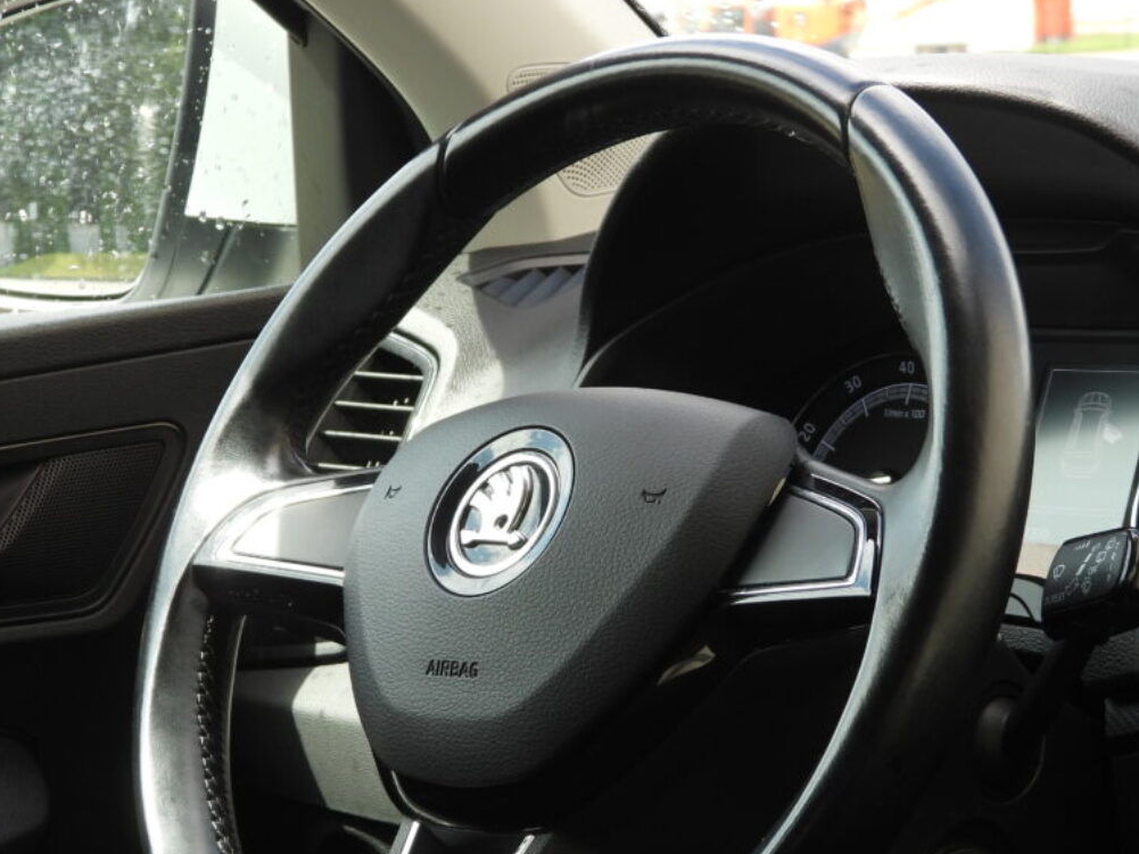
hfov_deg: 17.6
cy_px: 606
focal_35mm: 112
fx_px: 3686
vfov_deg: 13.2
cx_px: 628
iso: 100
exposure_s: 1/160
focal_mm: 12.6
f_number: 3.5
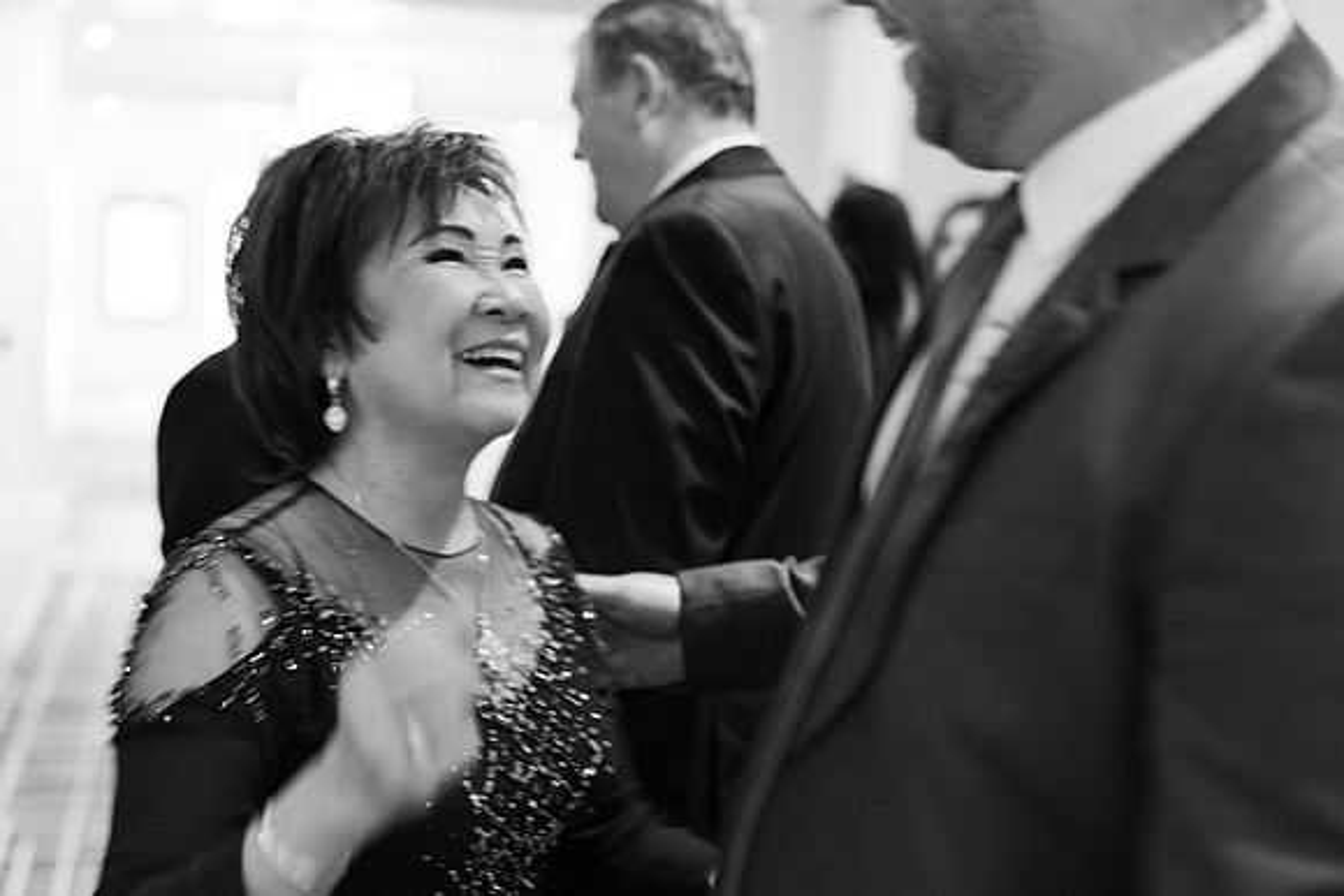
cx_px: 531
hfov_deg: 45.8
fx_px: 1582
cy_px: 421
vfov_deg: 31.6
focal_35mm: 42
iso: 160
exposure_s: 1/40
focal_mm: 35
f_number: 1.4
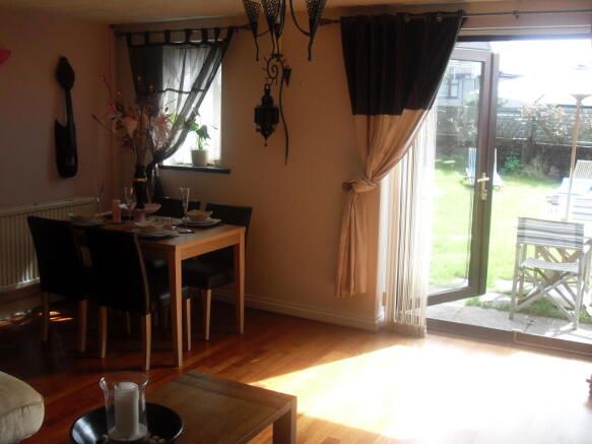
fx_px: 633
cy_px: 222
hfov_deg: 50.1
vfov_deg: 38.7
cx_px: 296
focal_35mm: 37
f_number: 2.8
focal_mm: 6.3
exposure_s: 1/90
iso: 80
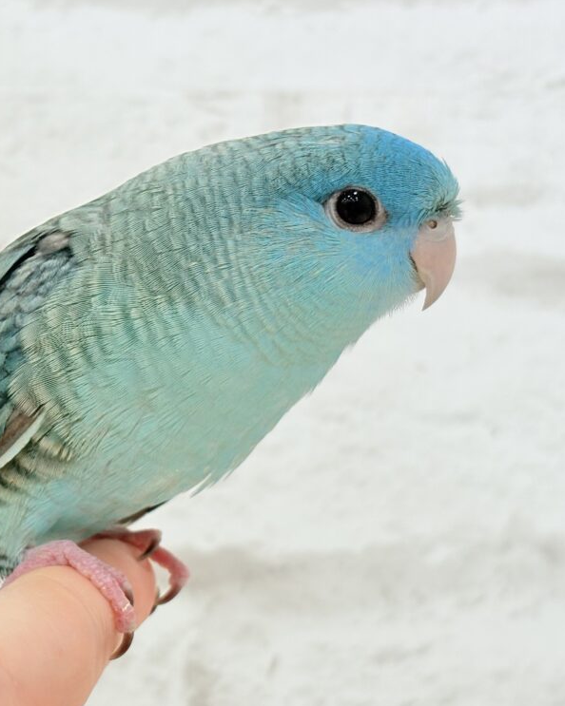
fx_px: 1715
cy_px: 410
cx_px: 74
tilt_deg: +0.7
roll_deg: -0.6
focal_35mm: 82
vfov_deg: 23.3
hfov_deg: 18.5
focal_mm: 5.96
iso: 50
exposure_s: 1/60
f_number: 1.6
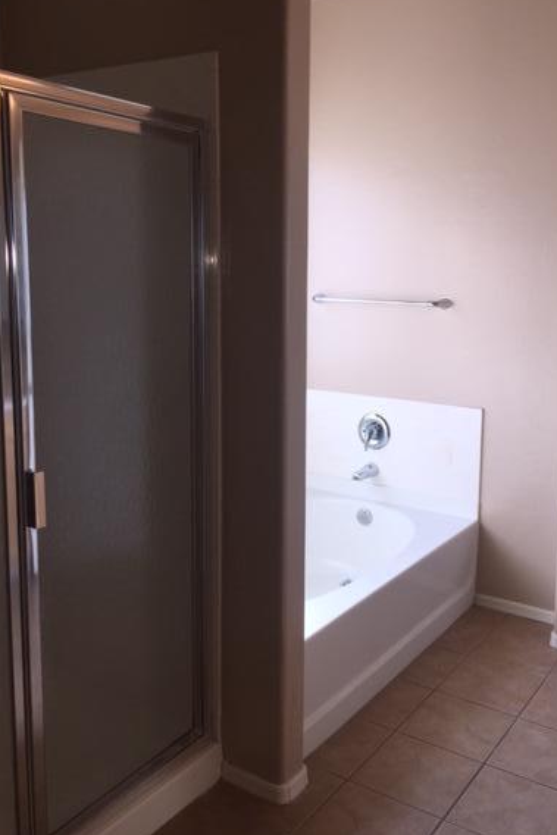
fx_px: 789
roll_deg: -1.2
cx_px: 316
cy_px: 382
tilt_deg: -9.8
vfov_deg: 55.7
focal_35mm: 34
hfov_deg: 38.8
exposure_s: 1/174
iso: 32
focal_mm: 4.15
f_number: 2.2
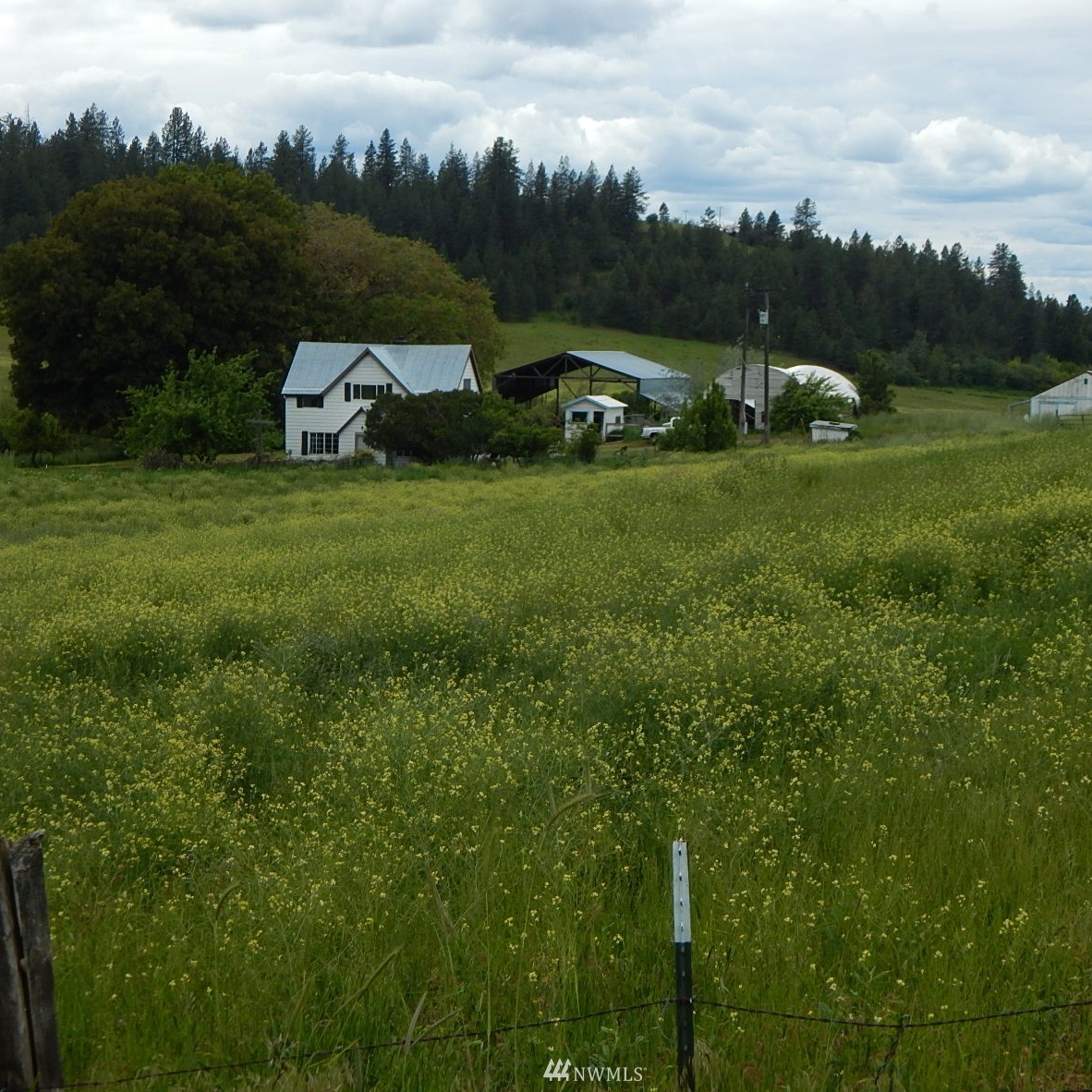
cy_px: 551
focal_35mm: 73
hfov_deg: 23.7
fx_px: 2605
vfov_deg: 23.7
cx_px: 595
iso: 125
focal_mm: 10.9
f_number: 4
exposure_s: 1/1250
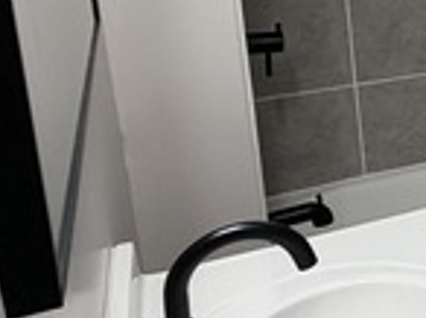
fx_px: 786
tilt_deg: -14.5
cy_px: 9
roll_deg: -1.7
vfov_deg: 22.1
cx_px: 813
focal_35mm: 64
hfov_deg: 19.8
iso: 200
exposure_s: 1/120
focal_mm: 2.22
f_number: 2.2
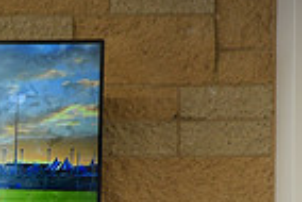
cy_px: 401
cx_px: -245
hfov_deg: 7.5
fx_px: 2234
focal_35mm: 266
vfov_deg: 5.1
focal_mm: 65
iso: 400
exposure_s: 1/60
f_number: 3.2
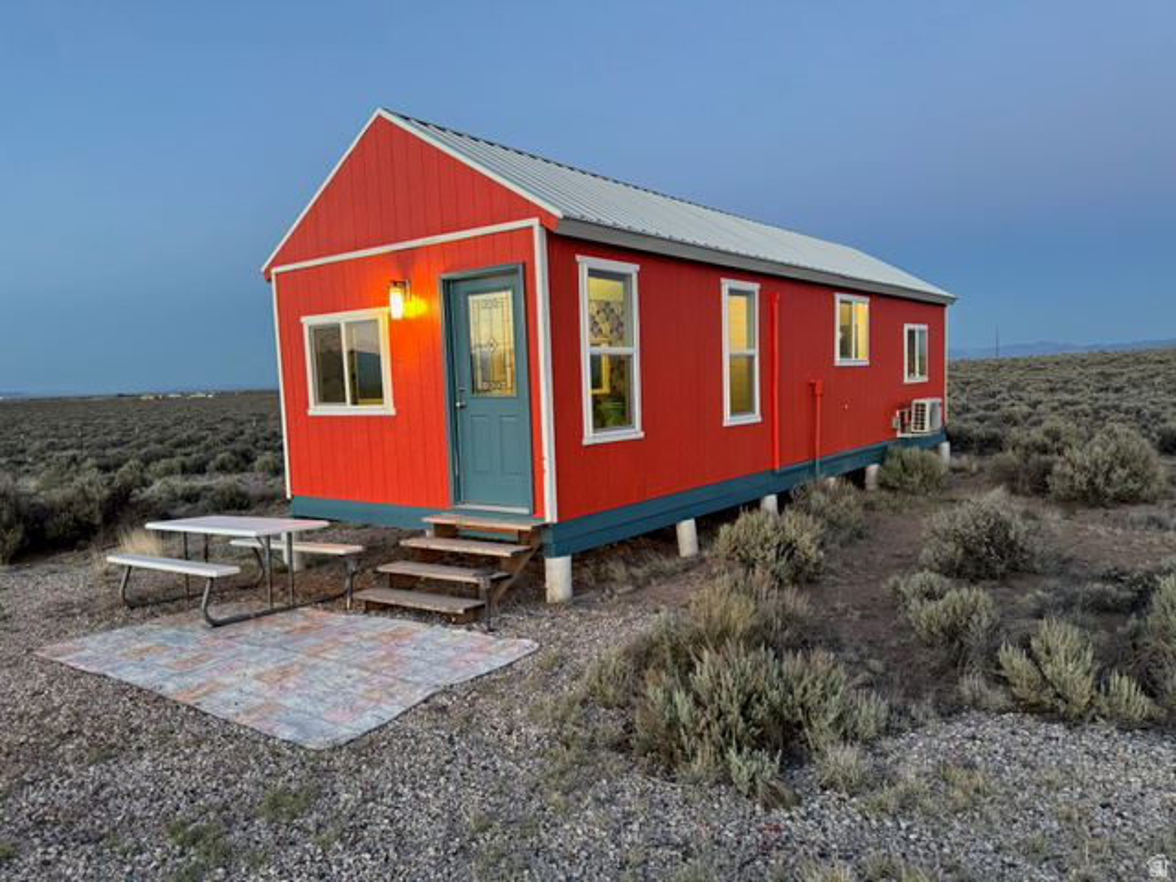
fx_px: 815
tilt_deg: -5.3
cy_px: 441
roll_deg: +2.4
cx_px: 588
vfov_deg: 56.8
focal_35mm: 24
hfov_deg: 71.6
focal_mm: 6.76
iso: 250
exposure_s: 1/60
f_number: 1.78
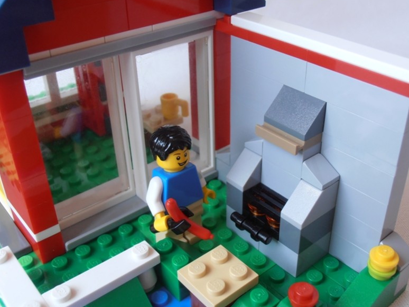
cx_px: 221
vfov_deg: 33.6
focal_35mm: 43
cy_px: 146
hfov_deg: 43.8
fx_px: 508
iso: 100
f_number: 3.9
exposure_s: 1/40
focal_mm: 6.61
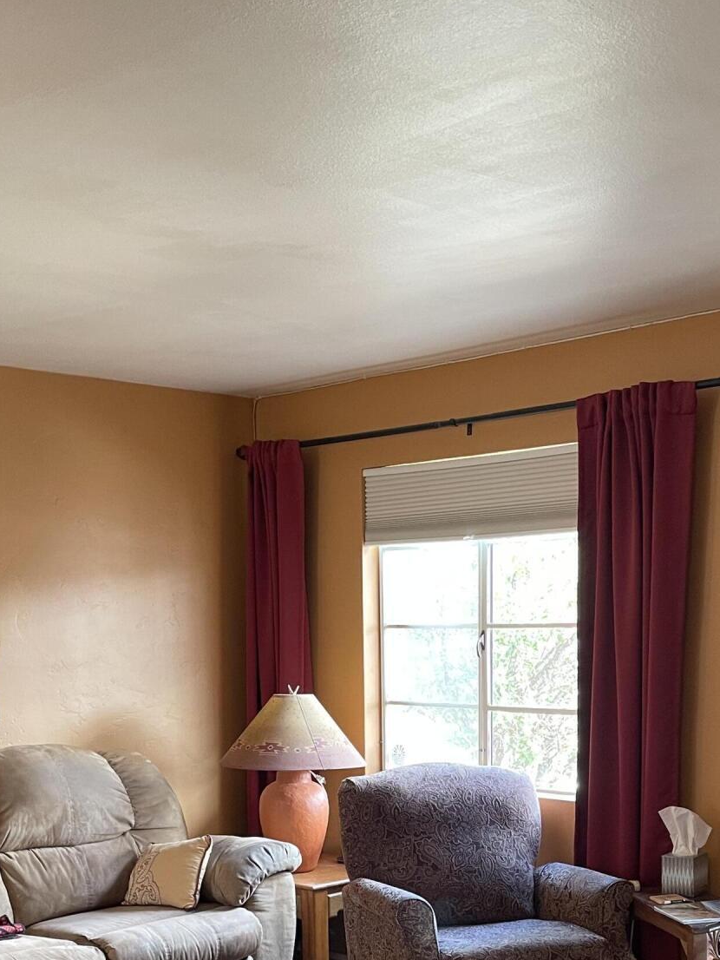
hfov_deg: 30.8
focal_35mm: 47
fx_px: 1303
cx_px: 448
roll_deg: +1.4
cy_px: 821
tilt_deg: -8.9
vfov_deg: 38.3
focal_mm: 4.2
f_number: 1.6
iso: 200
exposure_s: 1/60
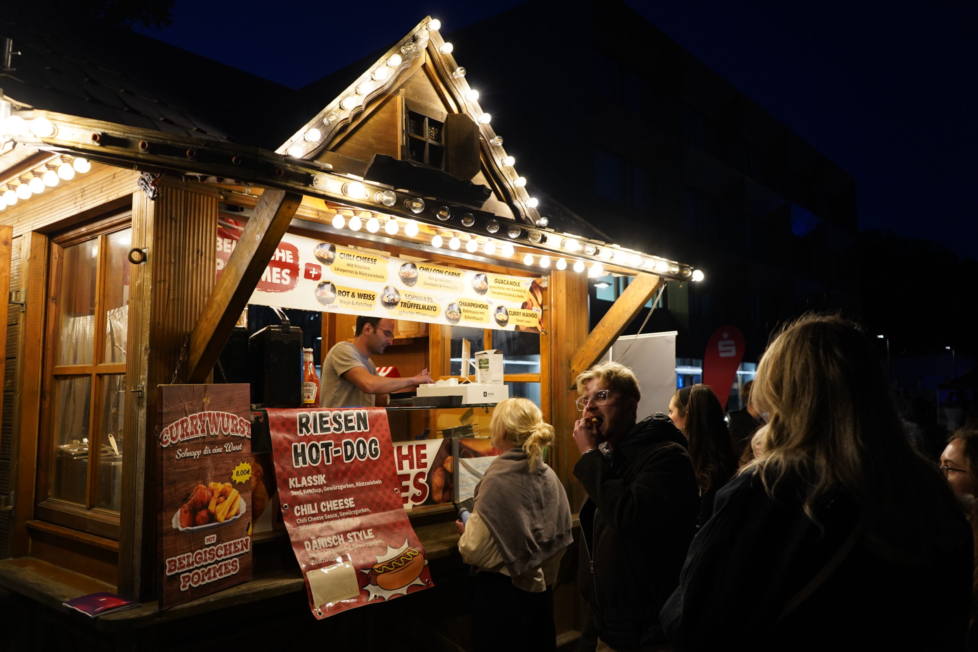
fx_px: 761
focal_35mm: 28
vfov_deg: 46.4
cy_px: 326
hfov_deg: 65.5
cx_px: 489
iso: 2000
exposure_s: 1/160
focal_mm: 28
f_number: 3.5
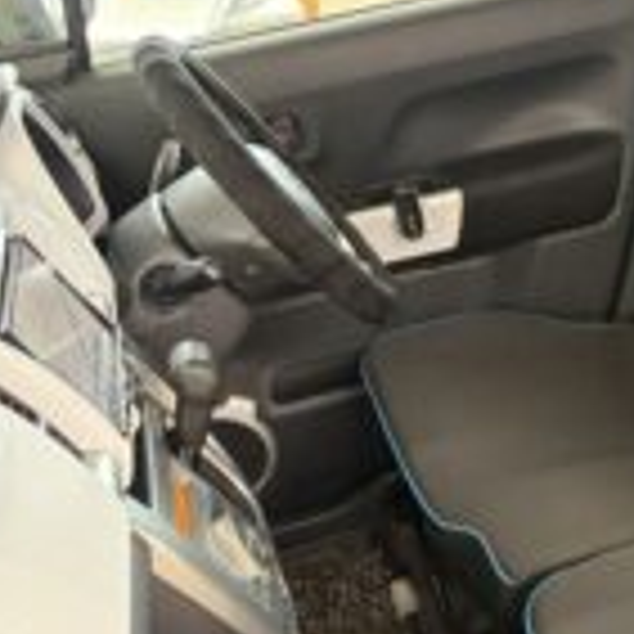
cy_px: 375
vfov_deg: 30.0
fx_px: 1181
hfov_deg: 27.8
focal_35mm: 57
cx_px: 674
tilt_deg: -29.4
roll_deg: +3.9
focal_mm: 5.96
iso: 500
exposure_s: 1/40
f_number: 1.6
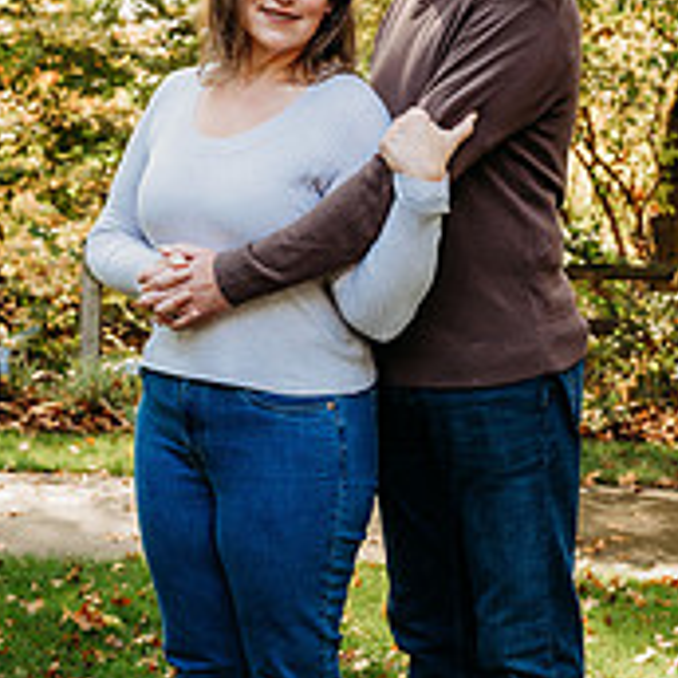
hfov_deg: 19.1
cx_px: 307
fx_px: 2017
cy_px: 221
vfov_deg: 19.0
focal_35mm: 91
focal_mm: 41
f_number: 4.5
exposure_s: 1/250
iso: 400
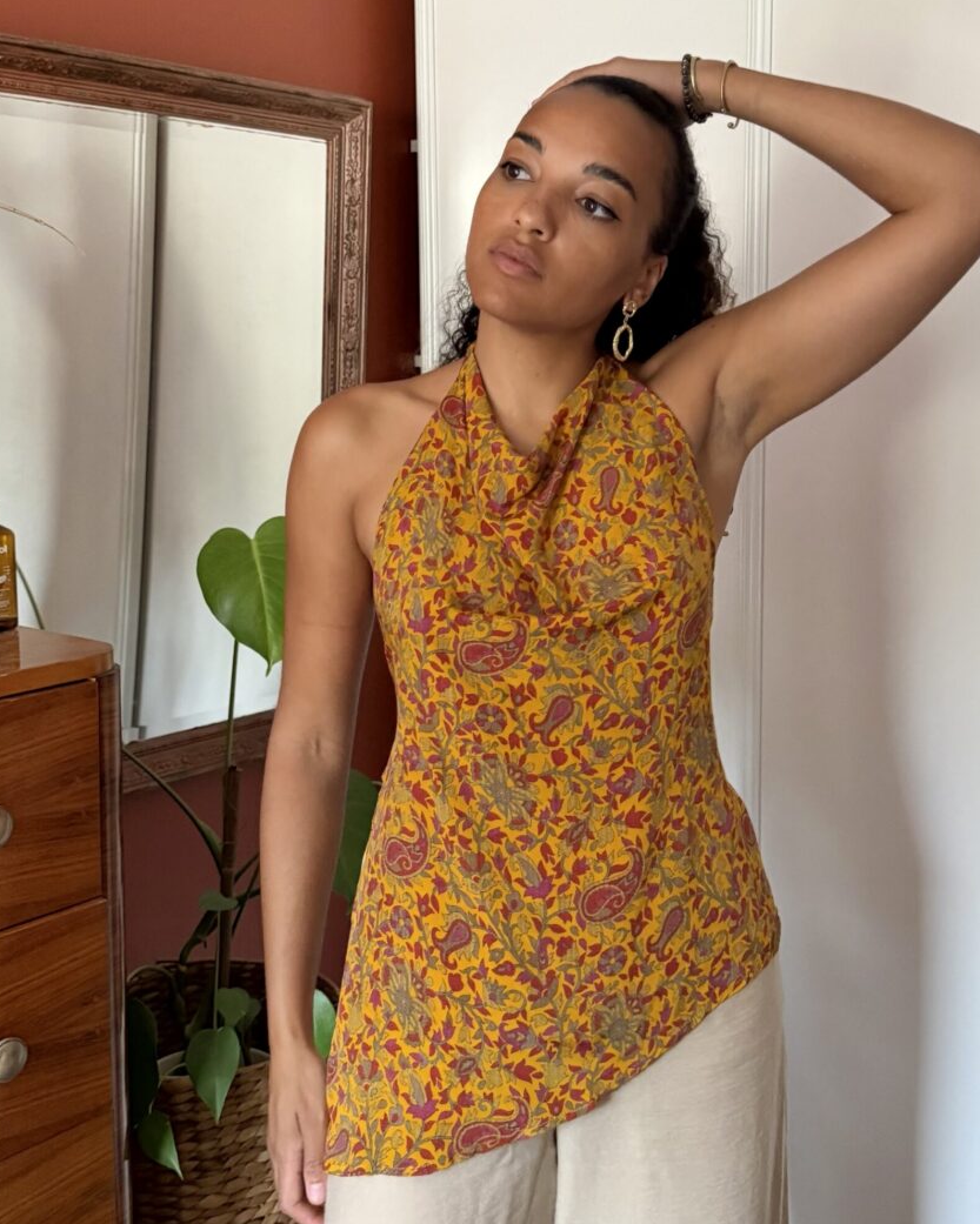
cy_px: 641
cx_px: 521
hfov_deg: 53.2
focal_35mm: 27
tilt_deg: -6.5
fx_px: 979
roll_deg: +0.3
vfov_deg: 64.0
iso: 640
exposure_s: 1/60
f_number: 1.78
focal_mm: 6.76
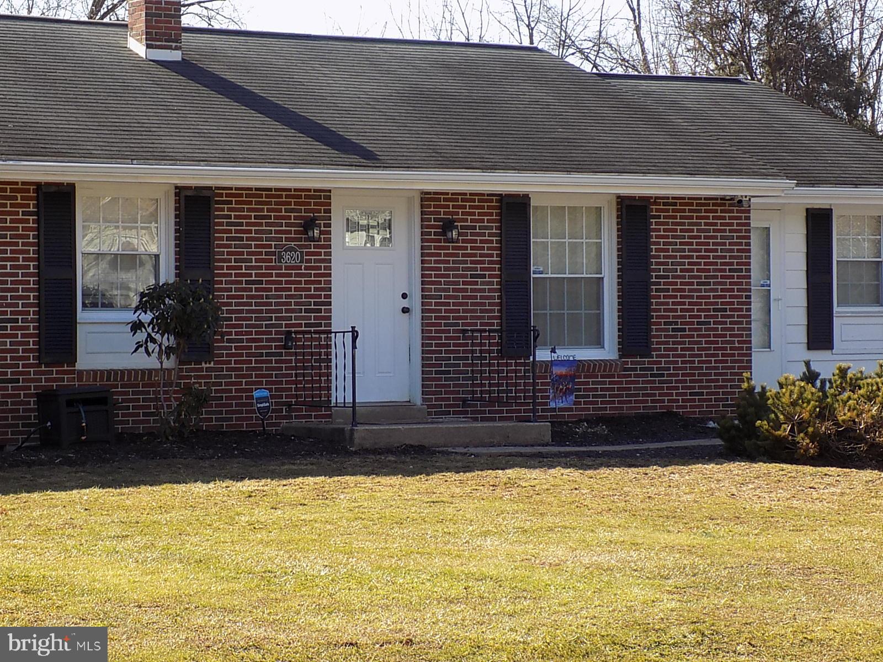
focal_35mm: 97
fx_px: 2474
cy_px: 331
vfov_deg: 15.2
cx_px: 442
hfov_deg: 20.2
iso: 80
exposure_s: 1/200
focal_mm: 17.2
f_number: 4.6
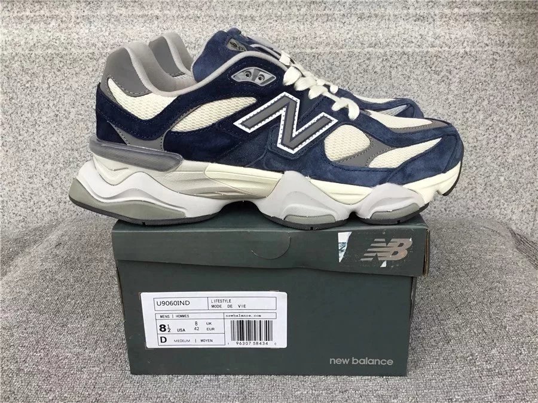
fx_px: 482
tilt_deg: -20.7
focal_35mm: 31
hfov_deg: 58.4
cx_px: 269
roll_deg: +0.9
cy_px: 202
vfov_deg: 45.4
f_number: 2.4
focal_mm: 3.3
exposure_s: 1/100
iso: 40
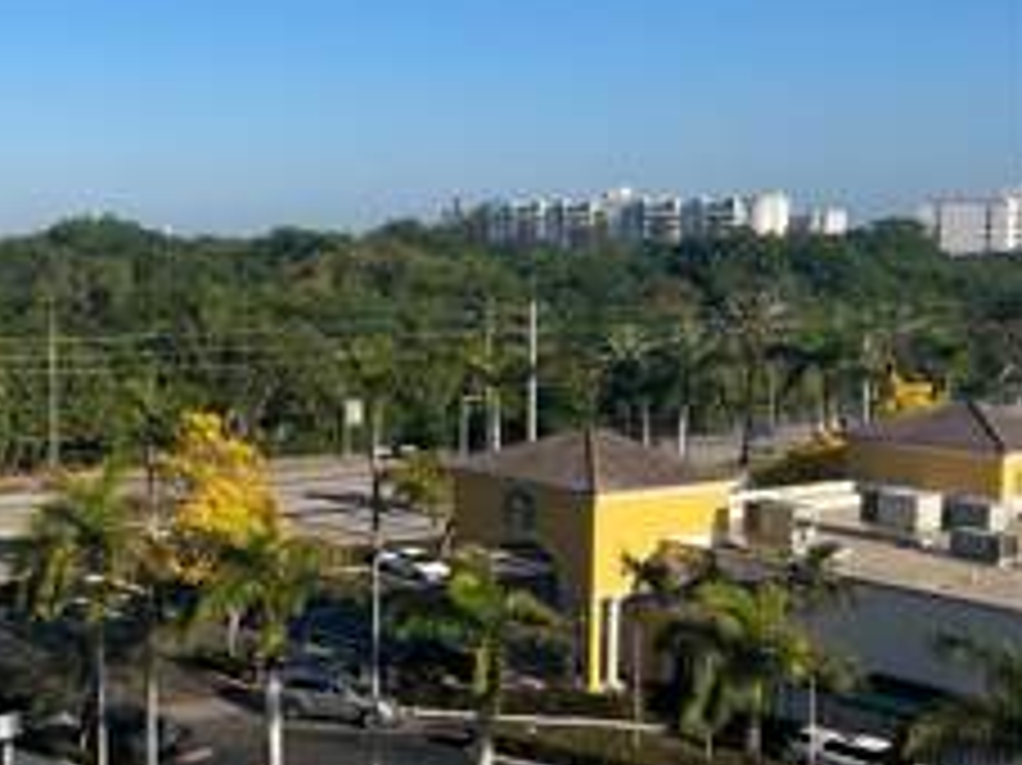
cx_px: -41
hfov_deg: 31.8
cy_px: 351
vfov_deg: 26.5
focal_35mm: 55
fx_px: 1623
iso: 50
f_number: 1.5
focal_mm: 5.7
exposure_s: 1/4444
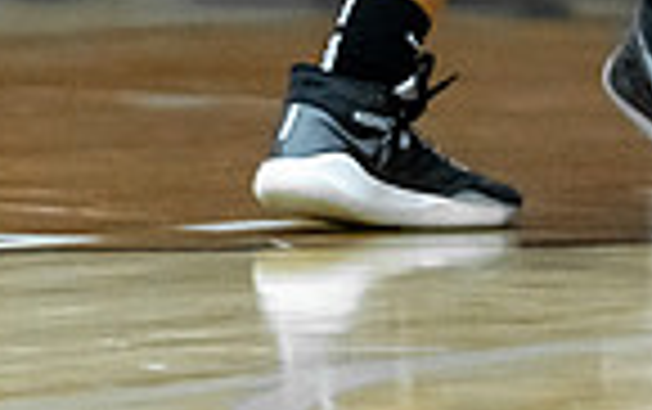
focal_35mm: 617
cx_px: 540
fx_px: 10976
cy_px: -527
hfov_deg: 3.4
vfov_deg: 2.1
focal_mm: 130
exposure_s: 1/1250
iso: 2000
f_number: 2.8
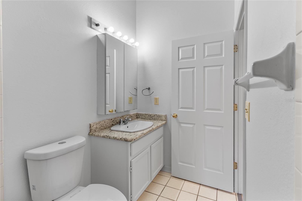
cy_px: 100
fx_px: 143
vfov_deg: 70.5
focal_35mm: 17
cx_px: 151
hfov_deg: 93.3
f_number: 9
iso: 2000
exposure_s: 1/13
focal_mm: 17
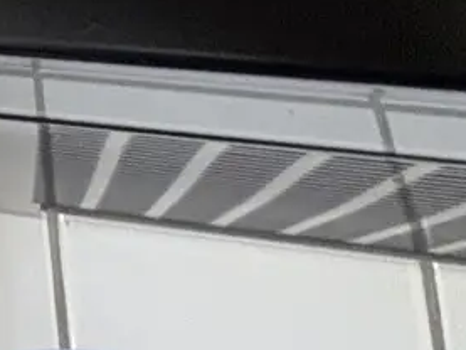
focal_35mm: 97
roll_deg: -3.3
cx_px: -811
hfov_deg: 12.5
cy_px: -370
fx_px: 1306
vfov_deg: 13.0
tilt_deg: +12.1
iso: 250
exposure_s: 1/60
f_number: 2.2
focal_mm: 2.22
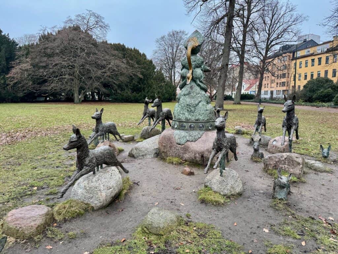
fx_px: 234
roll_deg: -0.4
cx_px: 169
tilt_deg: -7.2
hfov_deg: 71.6
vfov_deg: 56.8
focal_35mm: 24
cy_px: 127
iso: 500
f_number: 1.78
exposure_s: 1/60
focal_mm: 6.76
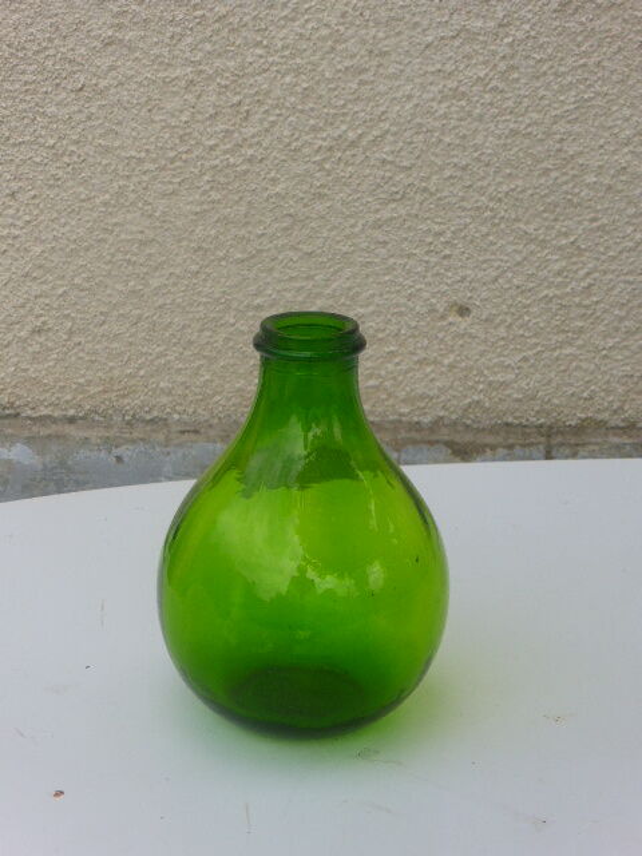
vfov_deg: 24.7
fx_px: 1954
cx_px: 321
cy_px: 428
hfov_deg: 18.7
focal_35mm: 79
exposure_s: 1/200
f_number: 5.1
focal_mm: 14.2
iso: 100
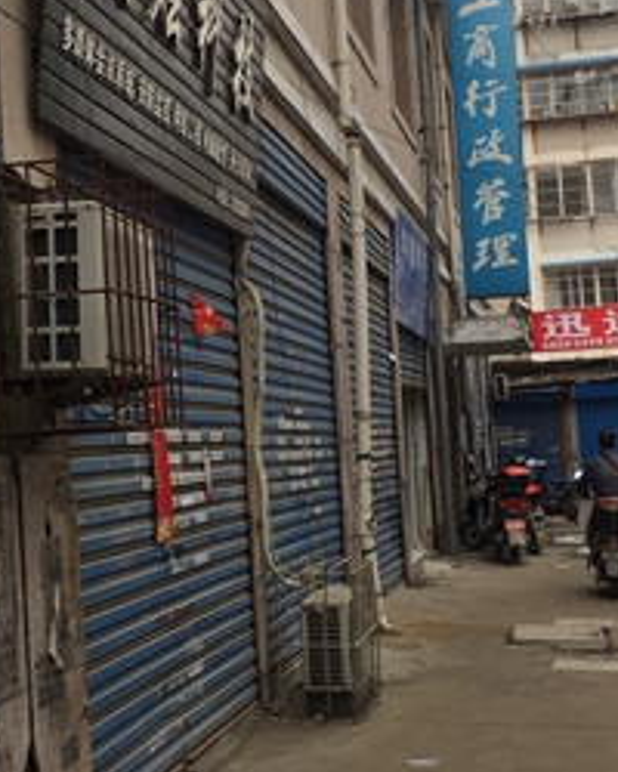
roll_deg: -0.4
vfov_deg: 27.9
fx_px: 1555
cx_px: 159
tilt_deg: +4.5
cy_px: 341
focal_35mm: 68
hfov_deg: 22.3
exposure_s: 1/534
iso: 32
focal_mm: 4.15
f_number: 2.2
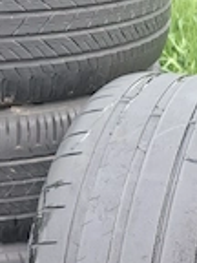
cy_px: 320
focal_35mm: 64
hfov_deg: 22.5
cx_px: 171
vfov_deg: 26.7
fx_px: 486
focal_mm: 5.54
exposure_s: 1/156
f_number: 1.8
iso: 50
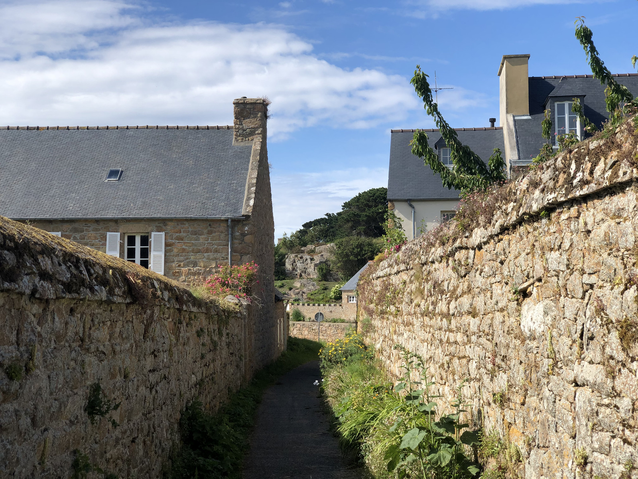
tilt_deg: +4.1
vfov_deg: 28.0
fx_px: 958
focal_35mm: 52
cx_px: 319
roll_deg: +1.6
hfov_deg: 36.8
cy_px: 240
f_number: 2.4
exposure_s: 1/1033
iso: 16
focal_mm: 6
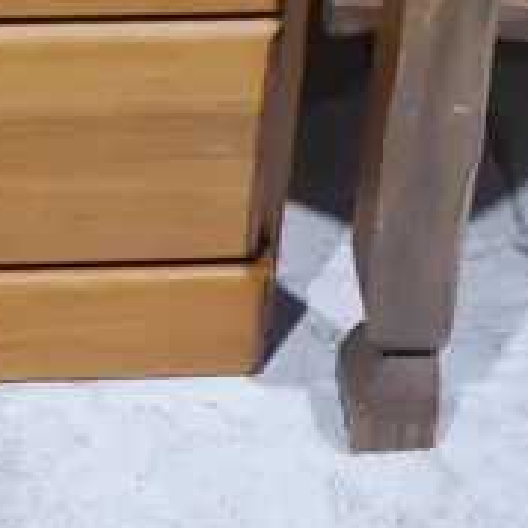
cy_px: -928
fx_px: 2813
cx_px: 4
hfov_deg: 10.6
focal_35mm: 163
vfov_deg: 9.1
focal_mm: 16
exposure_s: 1/60
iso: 640
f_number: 3.6
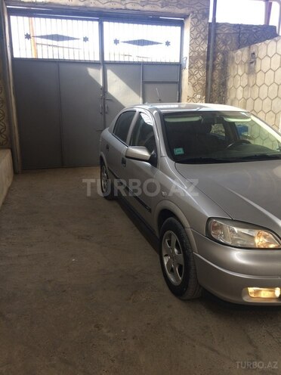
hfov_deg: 48.2
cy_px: 188
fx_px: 314
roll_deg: -0.7
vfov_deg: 61.7
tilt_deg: -14.8
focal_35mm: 29
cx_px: 140
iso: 32
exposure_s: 1/122
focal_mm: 4.15
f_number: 2.2
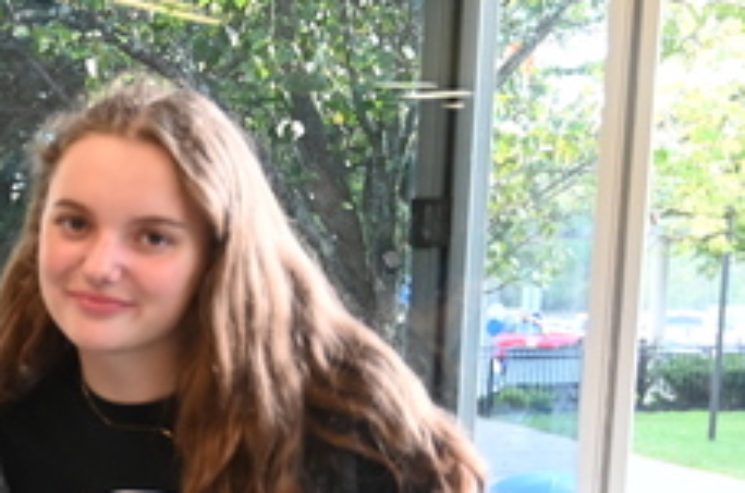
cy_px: 945
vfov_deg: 9.5
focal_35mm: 135
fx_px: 2788
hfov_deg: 14.5
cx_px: -278
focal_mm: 30
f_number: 4
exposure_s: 1/125
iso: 1250
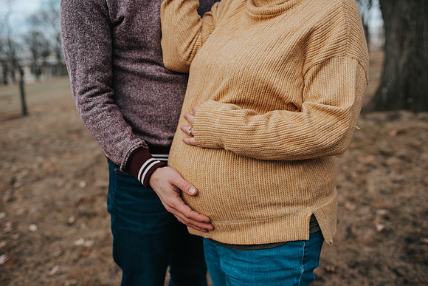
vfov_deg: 37.9
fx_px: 416
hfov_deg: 54.4
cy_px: 143
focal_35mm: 35
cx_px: 214
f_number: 3.2
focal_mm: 35
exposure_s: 1/400
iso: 100
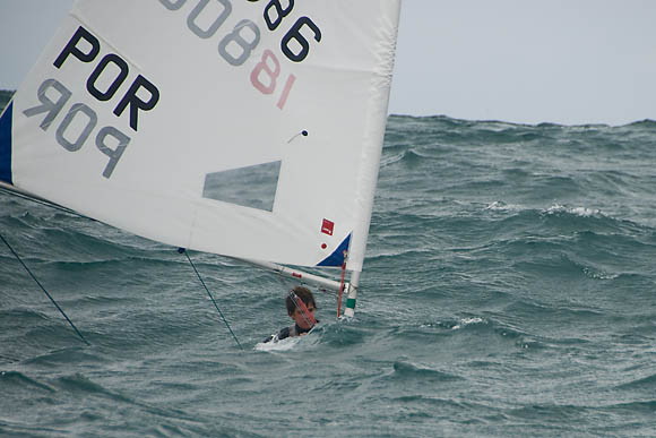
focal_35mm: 300
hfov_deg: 6.9
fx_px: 5468
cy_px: 219
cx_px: 328
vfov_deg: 4.6
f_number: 5.6
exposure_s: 1/1000
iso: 200
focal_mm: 200
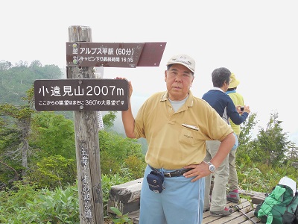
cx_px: 149
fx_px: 413
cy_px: 112
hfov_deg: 39.7
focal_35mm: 48
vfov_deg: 30.3
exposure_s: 1/200
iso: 125
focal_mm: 8.7
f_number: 4
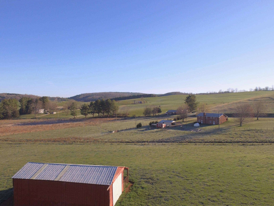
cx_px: 143
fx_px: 206
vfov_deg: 53.0
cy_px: 113
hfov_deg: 67.3
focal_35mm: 26
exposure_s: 1/120
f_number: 2.8
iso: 163
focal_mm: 3.61
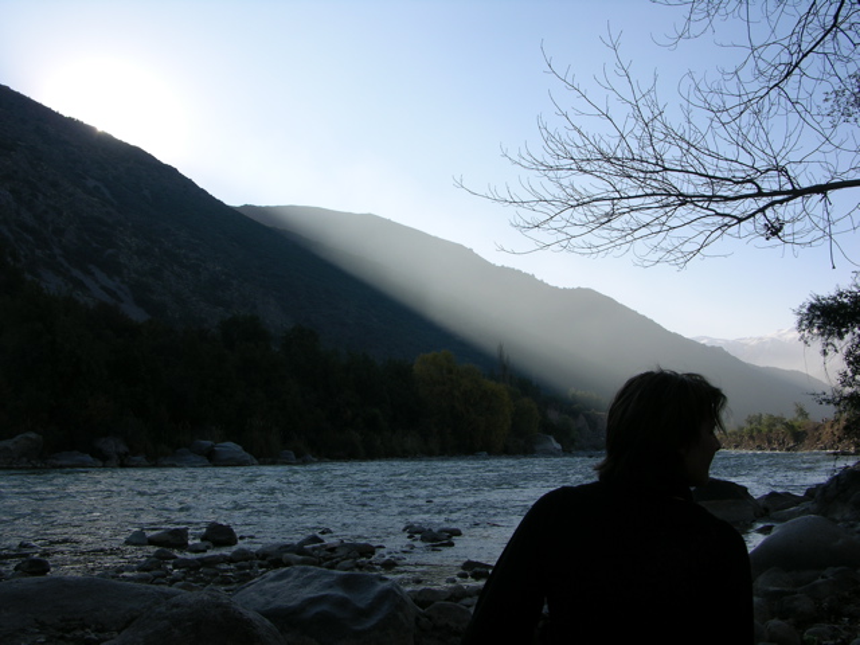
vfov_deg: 40.7
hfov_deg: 52.6
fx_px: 870
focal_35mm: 35
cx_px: 430
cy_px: 322
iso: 50
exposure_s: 1/210
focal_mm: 8.9
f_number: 5.6
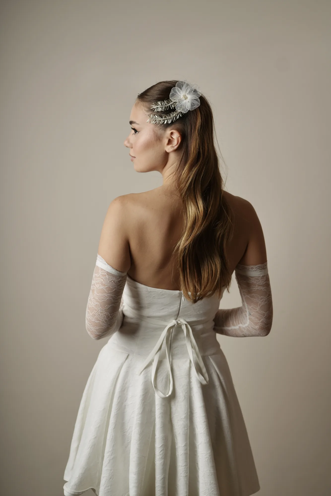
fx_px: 689
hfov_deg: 27.0
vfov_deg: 39.6
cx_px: 166
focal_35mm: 50
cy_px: 248
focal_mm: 50
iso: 80
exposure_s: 1/160
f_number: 2.5
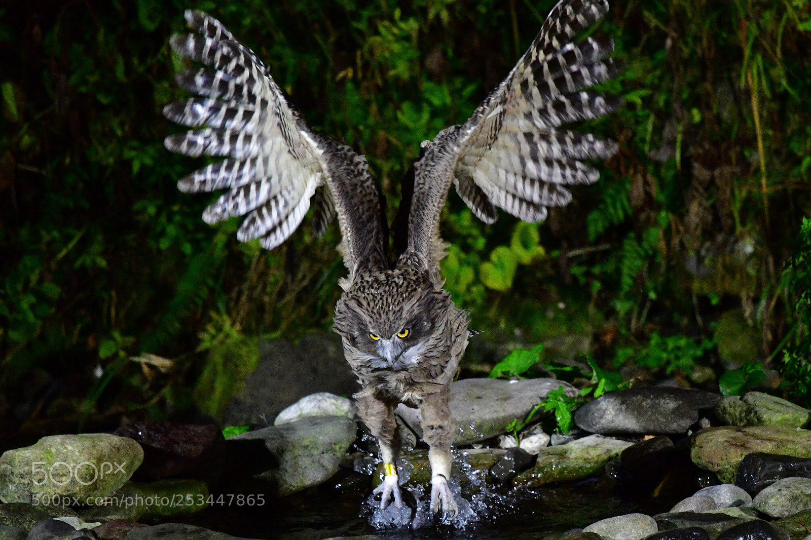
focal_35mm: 450
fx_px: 10135
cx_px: 406
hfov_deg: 4.6
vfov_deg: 3.1
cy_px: 270
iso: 3200
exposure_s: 1/80
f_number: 4
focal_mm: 300
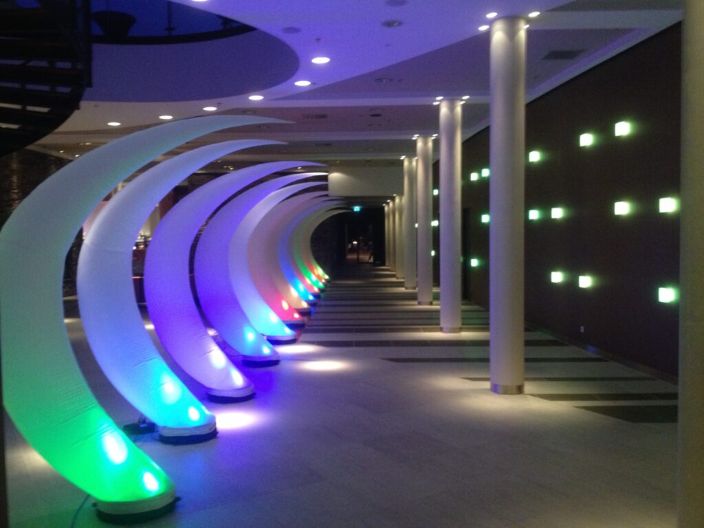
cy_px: 264
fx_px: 712
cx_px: 352
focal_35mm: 35
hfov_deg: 52.6
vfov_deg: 40.7
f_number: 2.4
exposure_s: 1/15
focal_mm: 4.28
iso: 400
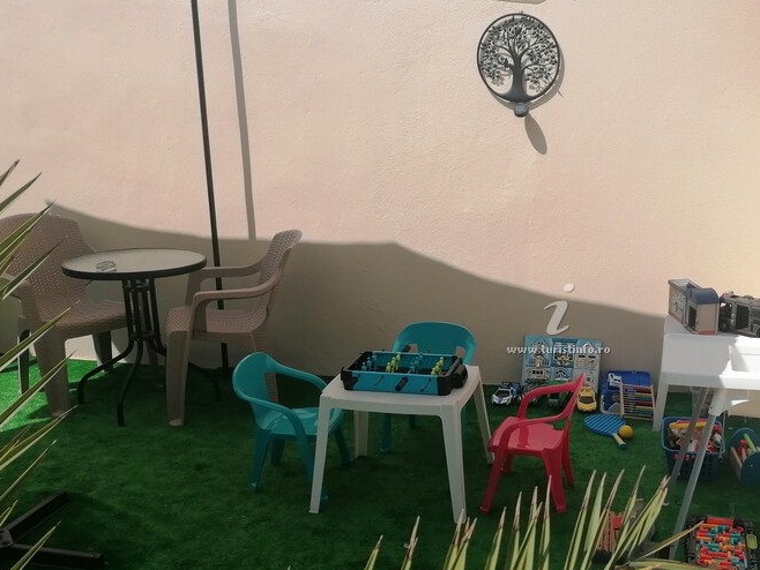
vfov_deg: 34.3
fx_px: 922
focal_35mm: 42
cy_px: 338
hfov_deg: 43.2
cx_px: 580
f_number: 1.8
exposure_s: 1/2174
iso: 50
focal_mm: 4.75
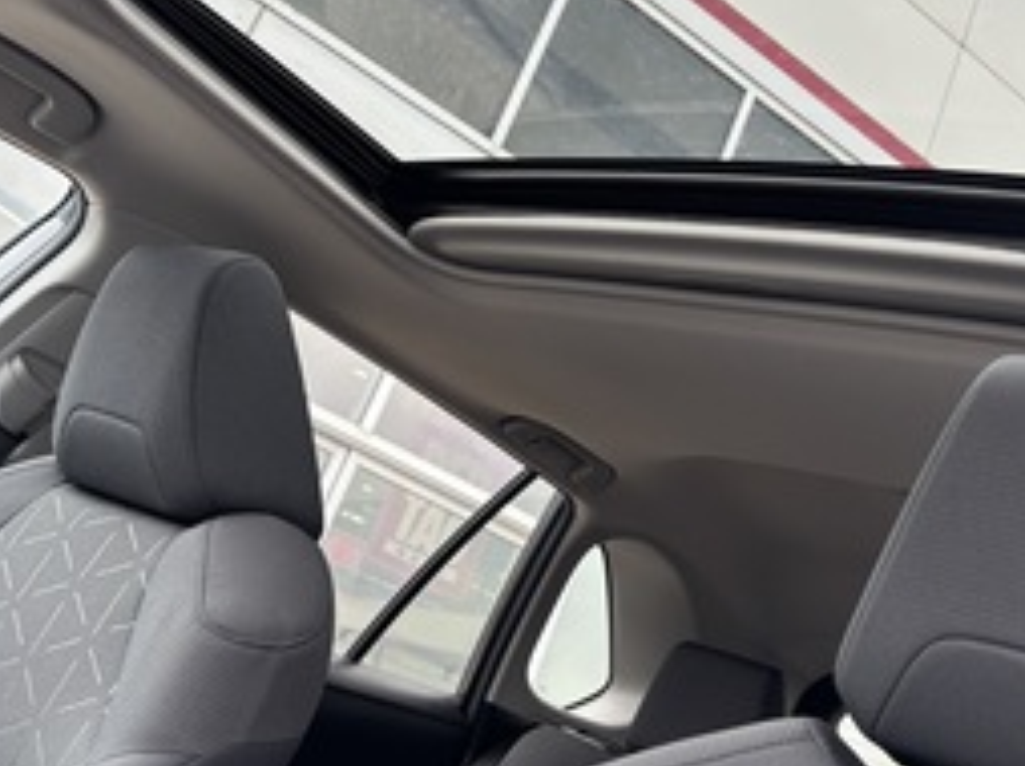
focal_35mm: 43
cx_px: 565
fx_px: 1272
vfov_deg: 33.5
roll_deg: -21.6
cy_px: 329
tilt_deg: +18.9
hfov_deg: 43.8
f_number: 1.6
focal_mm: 5.96
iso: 125
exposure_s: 1/121
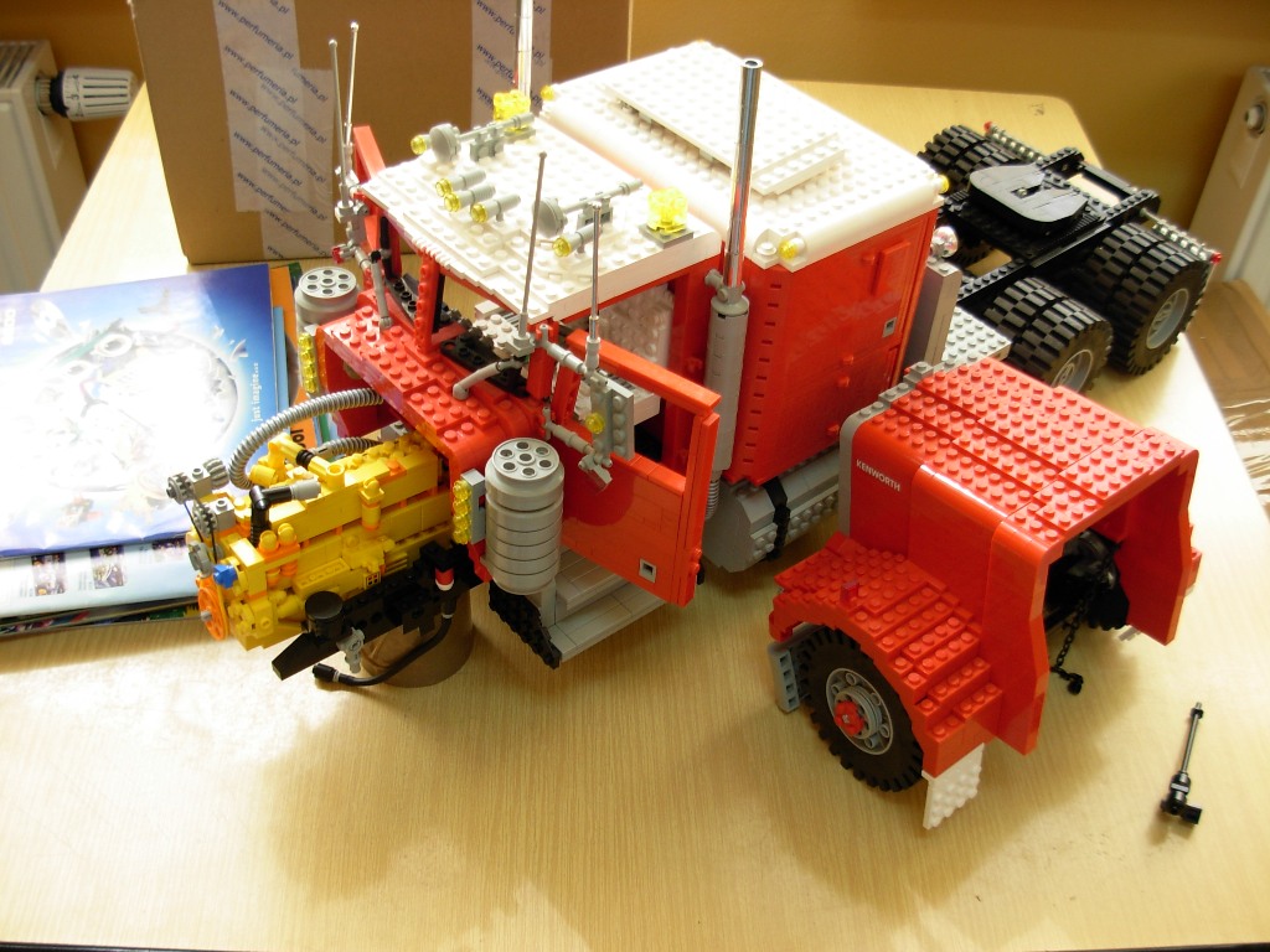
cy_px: 476
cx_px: 635
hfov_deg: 49.0
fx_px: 1394
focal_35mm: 38
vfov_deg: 37.7
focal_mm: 6.3
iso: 79
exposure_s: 1/10
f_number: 2.9
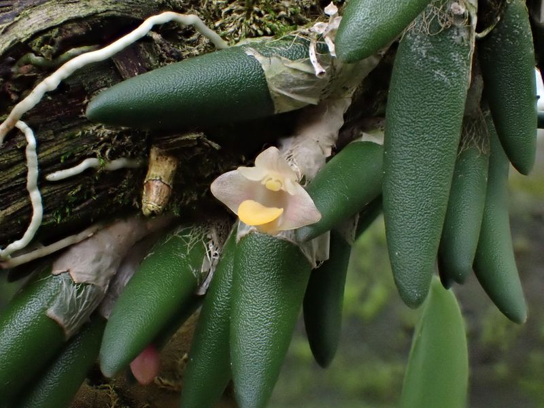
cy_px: 204
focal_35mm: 50
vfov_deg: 29.1
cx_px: 272
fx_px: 786
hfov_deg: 38.2
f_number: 4.5
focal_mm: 9.01
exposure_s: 1/100
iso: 800
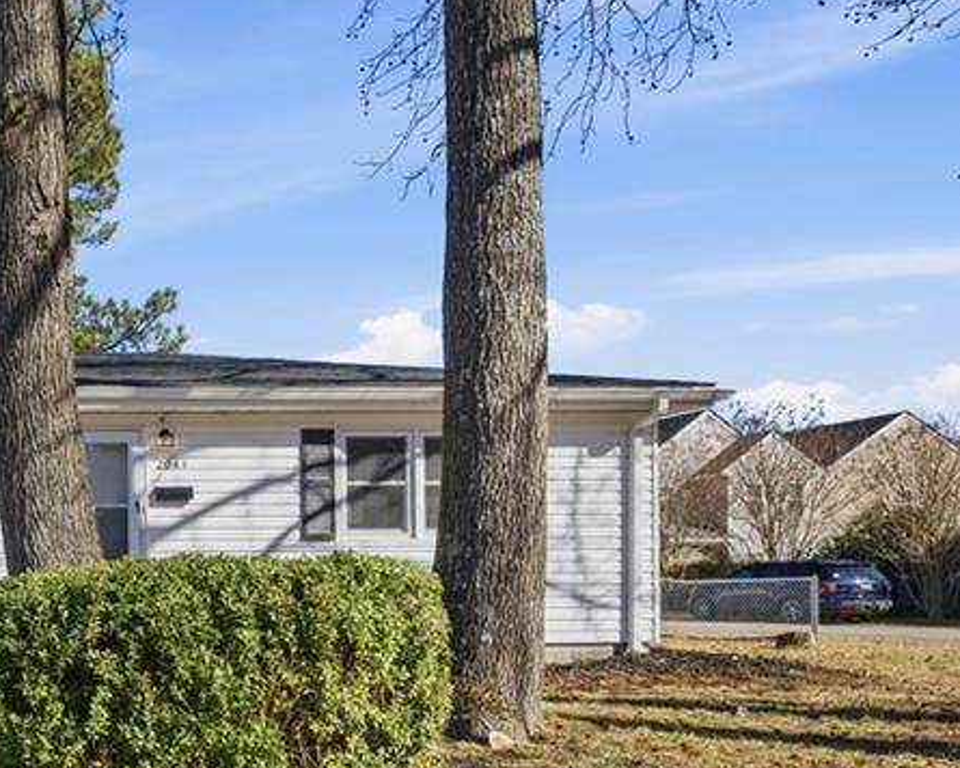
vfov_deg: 47.4
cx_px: -76
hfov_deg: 46.2
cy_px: 603
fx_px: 826
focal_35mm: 29
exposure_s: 1/3200
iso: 250
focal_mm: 9
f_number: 8
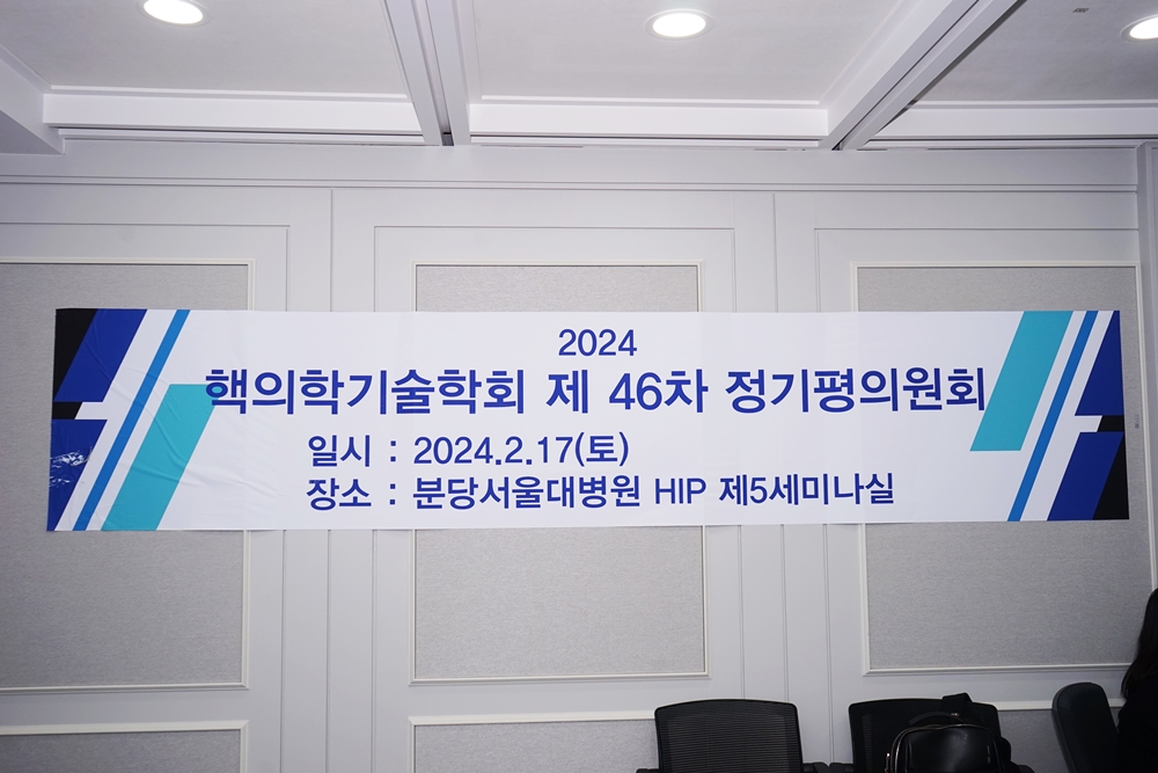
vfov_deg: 42.3
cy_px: 386
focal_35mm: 31
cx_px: 579
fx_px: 997
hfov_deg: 60.3
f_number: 6.3
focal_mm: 31
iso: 400
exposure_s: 1/125
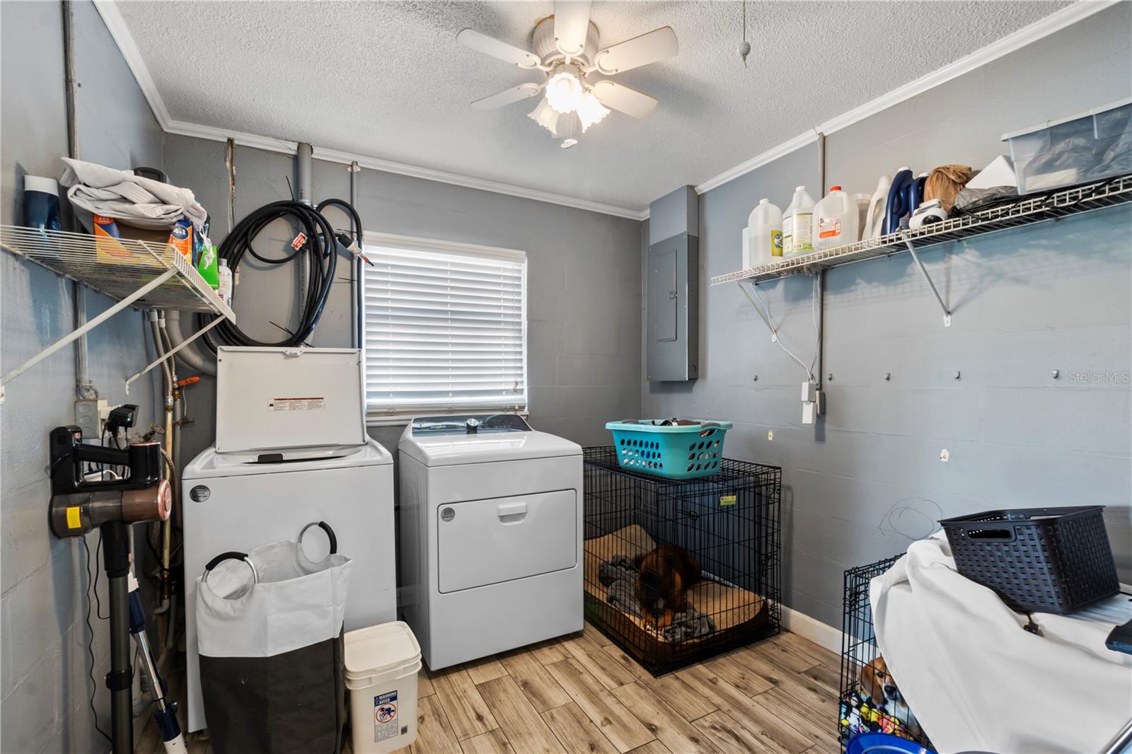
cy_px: 377
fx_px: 472
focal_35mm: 15
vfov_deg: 77.3
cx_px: 566
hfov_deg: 100.4
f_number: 14
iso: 200
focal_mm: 10
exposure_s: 4
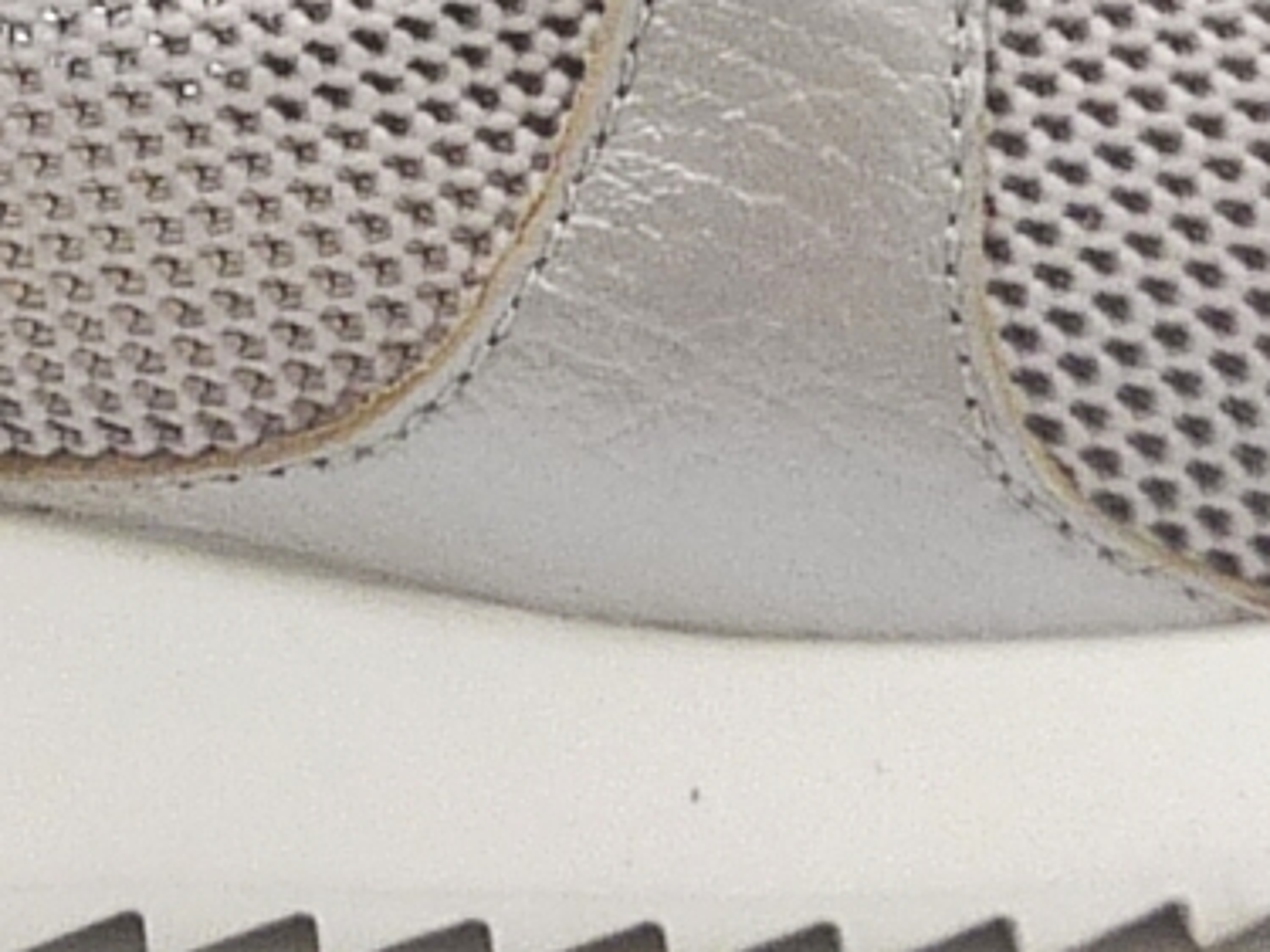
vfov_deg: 7.1
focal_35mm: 209
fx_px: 7665
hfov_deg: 9.5
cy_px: -68
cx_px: 305
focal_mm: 4.8
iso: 100
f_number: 5
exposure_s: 1/200
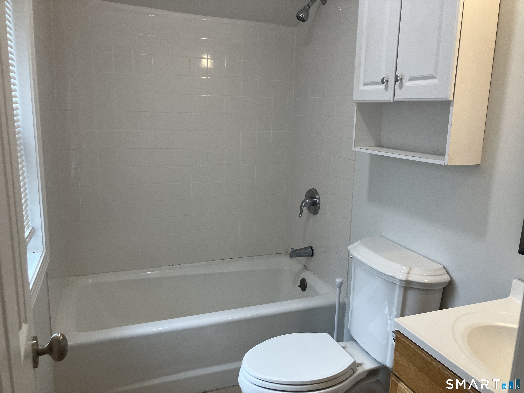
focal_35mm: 28
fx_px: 424
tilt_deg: -11.9
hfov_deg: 63.4
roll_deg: -2.3
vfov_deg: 49.7
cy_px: 196
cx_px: 262
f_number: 1.8
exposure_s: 1/120
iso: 64
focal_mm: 3.99
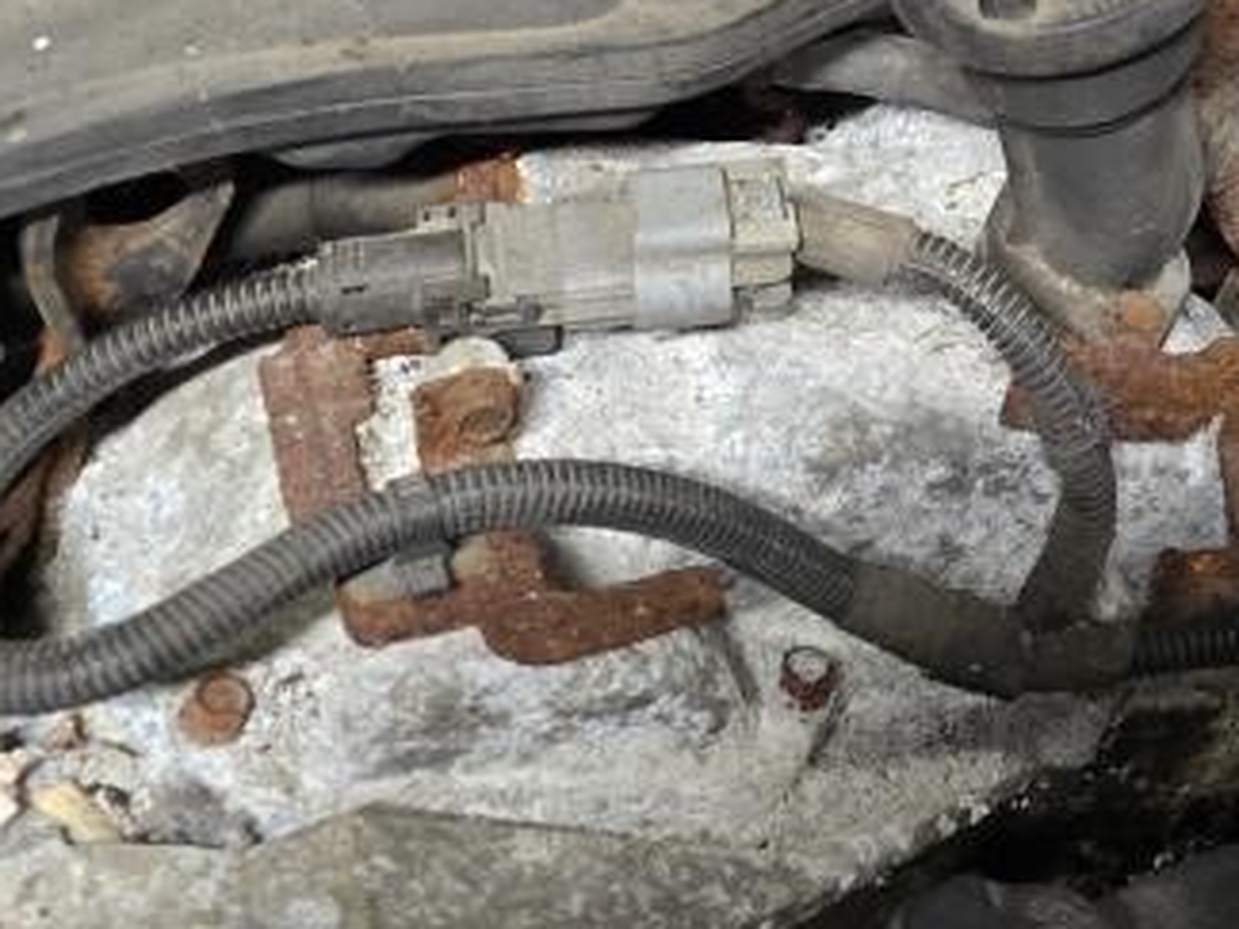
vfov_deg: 15.4
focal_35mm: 91
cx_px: 1434
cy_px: -287
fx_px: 3257
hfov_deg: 20.3
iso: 800
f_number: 1.7
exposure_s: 1/60
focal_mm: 6.3
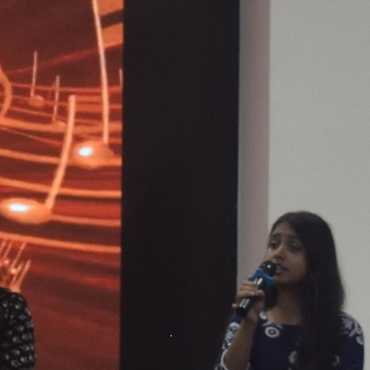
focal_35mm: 327
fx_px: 3954
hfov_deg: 5.3
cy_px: 25
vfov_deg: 5.3
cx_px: -346
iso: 400
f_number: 4.5
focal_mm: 28
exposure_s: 1/80
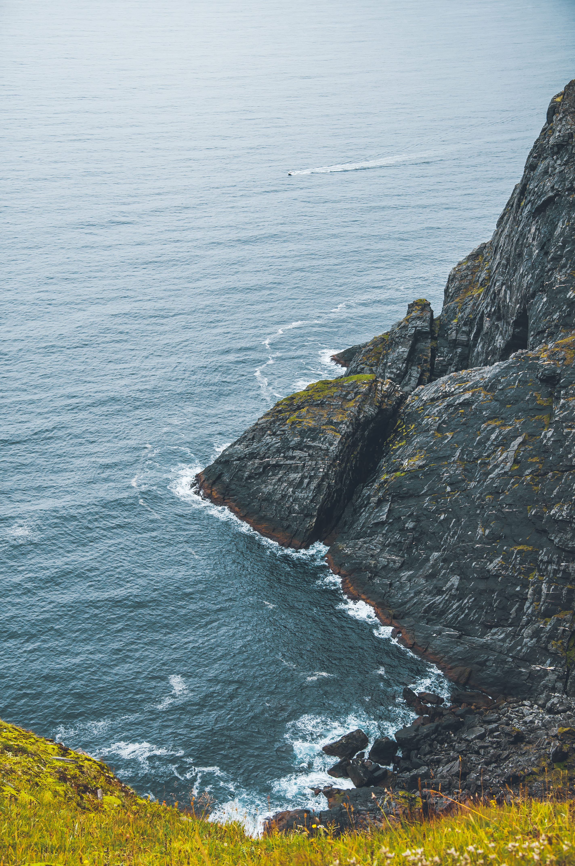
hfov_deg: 23.7
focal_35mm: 57
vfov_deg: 35.1
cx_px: 288
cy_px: 433
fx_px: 1369
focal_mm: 38
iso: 400
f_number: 8
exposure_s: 1/320
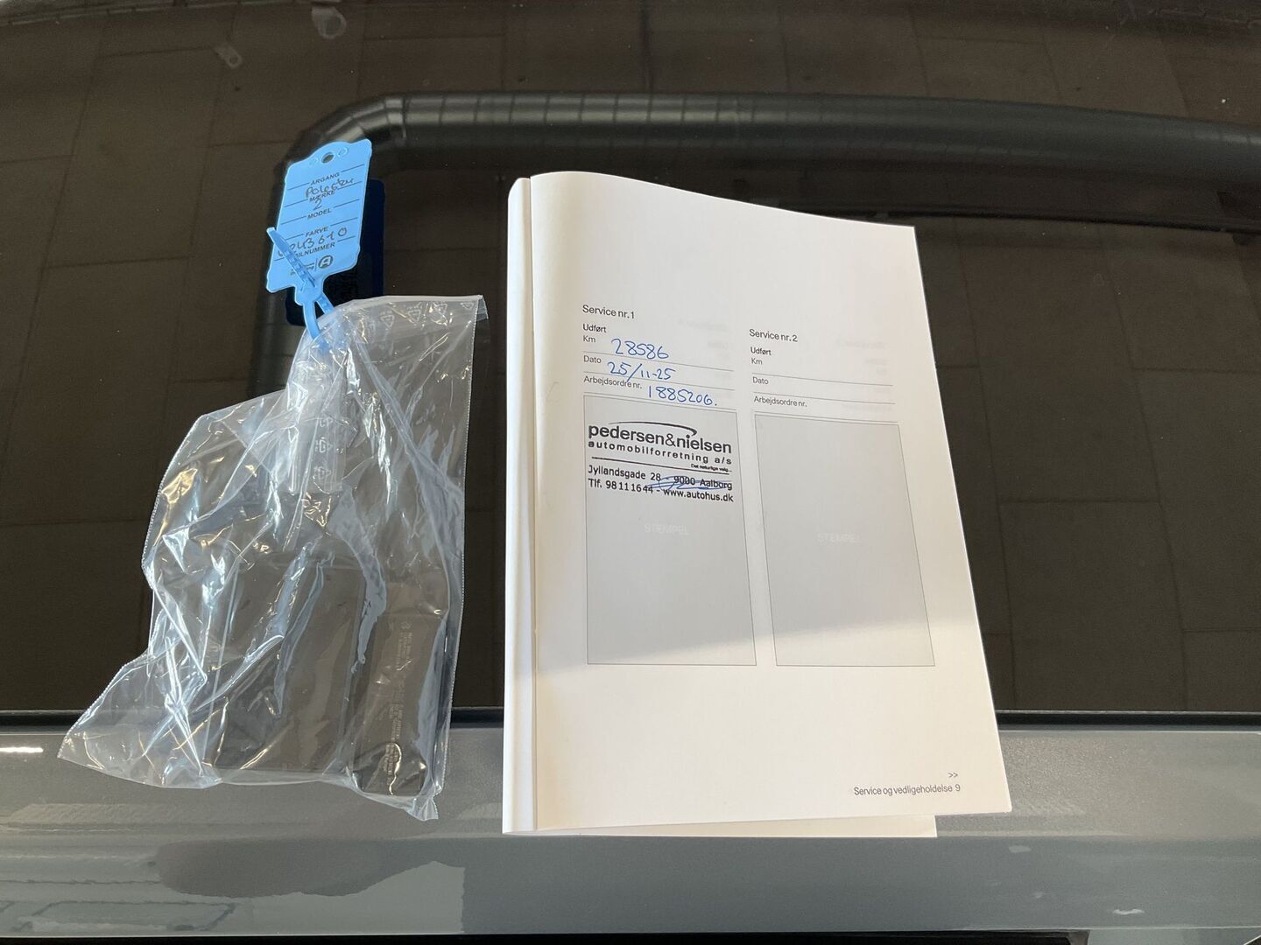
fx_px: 1056
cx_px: 630
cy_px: 472
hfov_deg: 61.7
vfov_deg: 48.2
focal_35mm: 29
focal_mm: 3
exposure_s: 1/100
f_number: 1.8
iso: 40
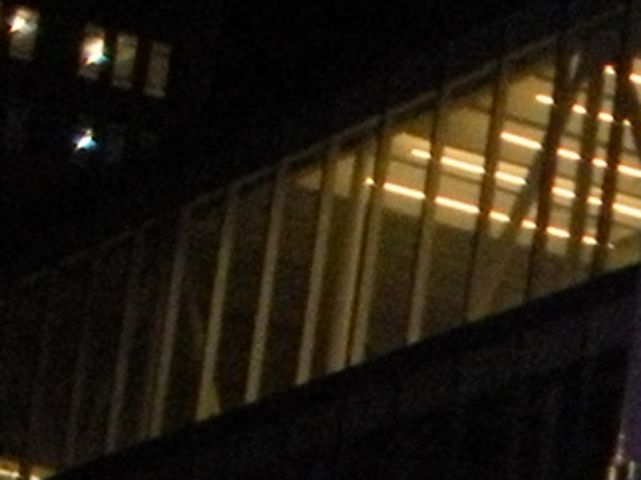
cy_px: 1034
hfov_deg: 7.7
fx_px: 4237
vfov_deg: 6.3
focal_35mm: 229
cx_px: 1839
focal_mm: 6.3
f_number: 3.5
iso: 404
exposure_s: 1/126
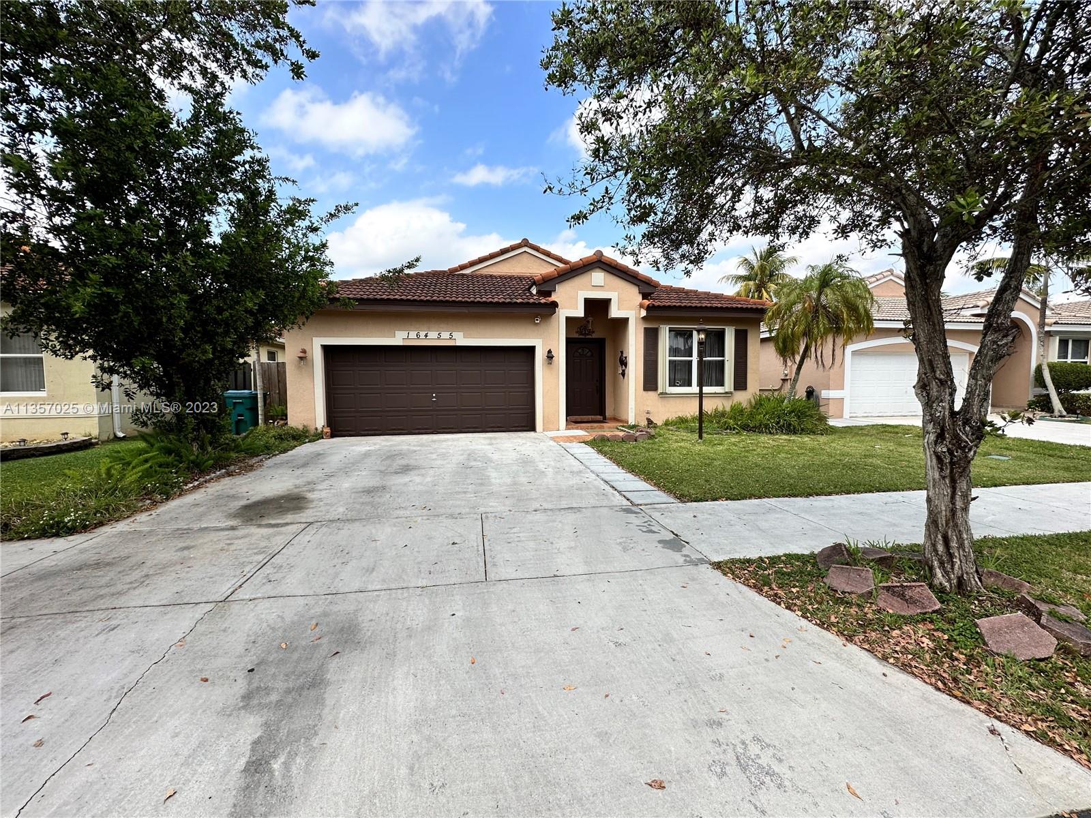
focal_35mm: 14
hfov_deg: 102.1
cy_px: 409
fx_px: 441
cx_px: 546
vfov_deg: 85.7
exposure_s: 1/1171
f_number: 2.2
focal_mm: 2.22
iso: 50
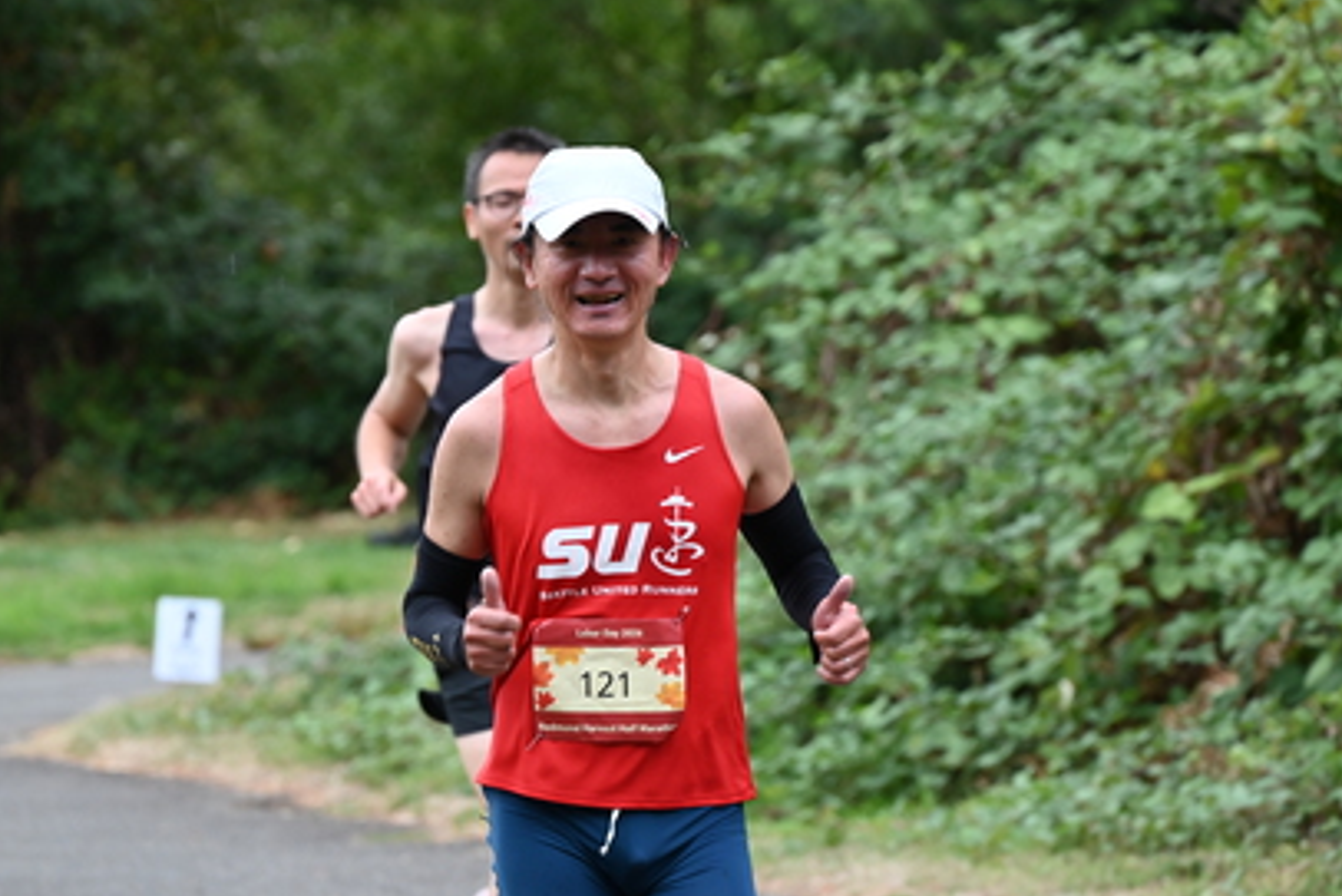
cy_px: 484
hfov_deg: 7.6
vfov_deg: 5.1
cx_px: 608
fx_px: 10105
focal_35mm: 271
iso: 1100
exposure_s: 1/250
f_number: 6.3
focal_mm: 200
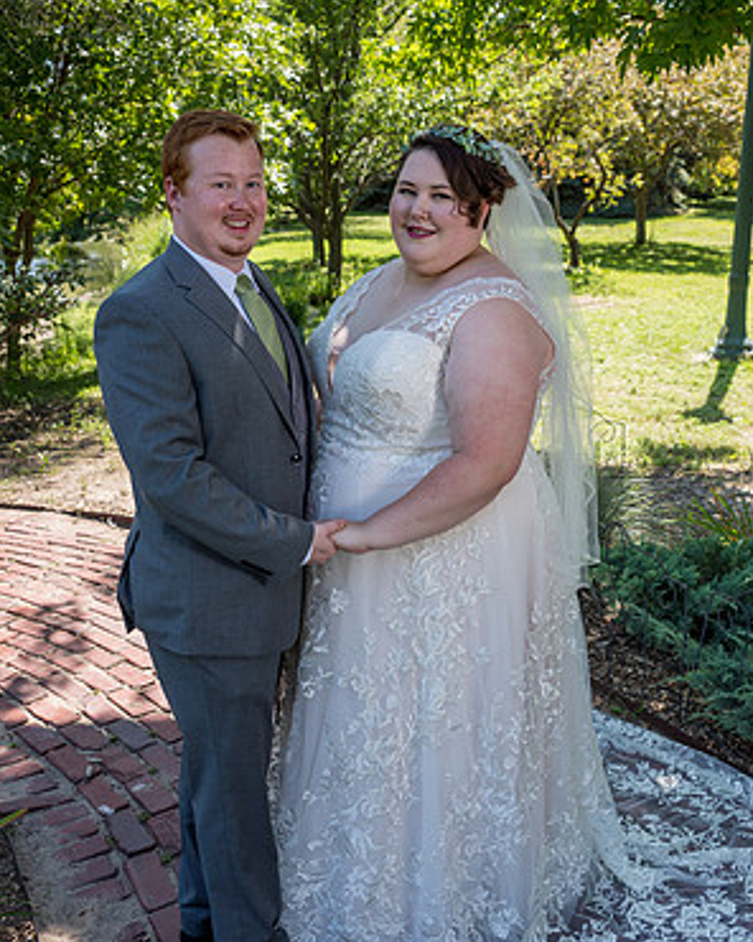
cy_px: 507
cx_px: 379
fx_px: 1114
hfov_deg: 37.3
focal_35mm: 40
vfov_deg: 45.8
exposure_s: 1/200
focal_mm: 35
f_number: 5
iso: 125
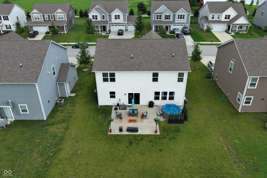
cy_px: 89
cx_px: 134
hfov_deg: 63.7
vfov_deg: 45.0
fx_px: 215
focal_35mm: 29
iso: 100
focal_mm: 10.57
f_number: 2.8
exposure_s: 1/683
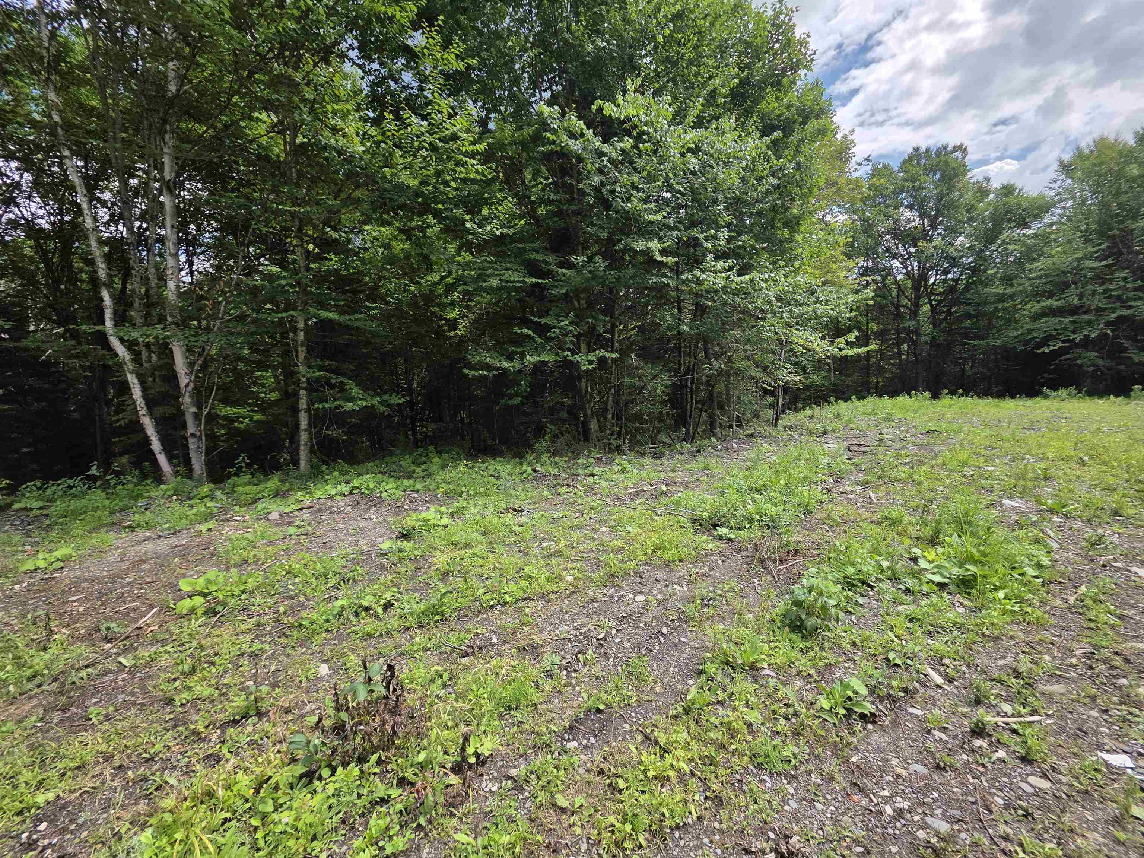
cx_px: 572
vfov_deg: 89.9
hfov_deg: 106.2
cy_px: 429
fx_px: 430
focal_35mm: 13
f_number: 1.9
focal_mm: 2.2
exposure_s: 1/1081
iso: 40
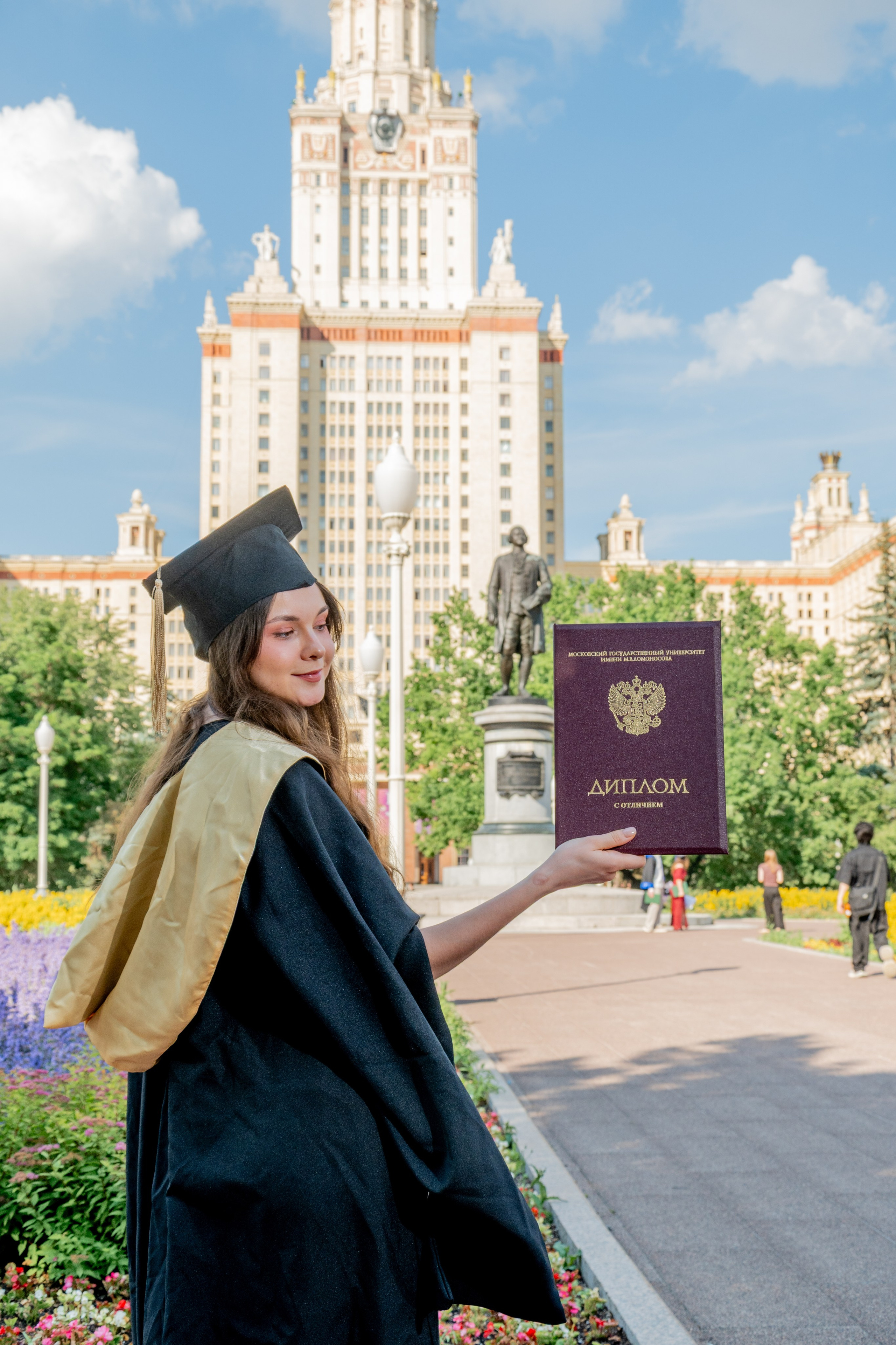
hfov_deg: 29.9
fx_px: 1680
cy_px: 672
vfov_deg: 43.6
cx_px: 448
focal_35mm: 45
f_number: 7.1
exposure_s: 1/200
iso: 100
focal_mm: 30
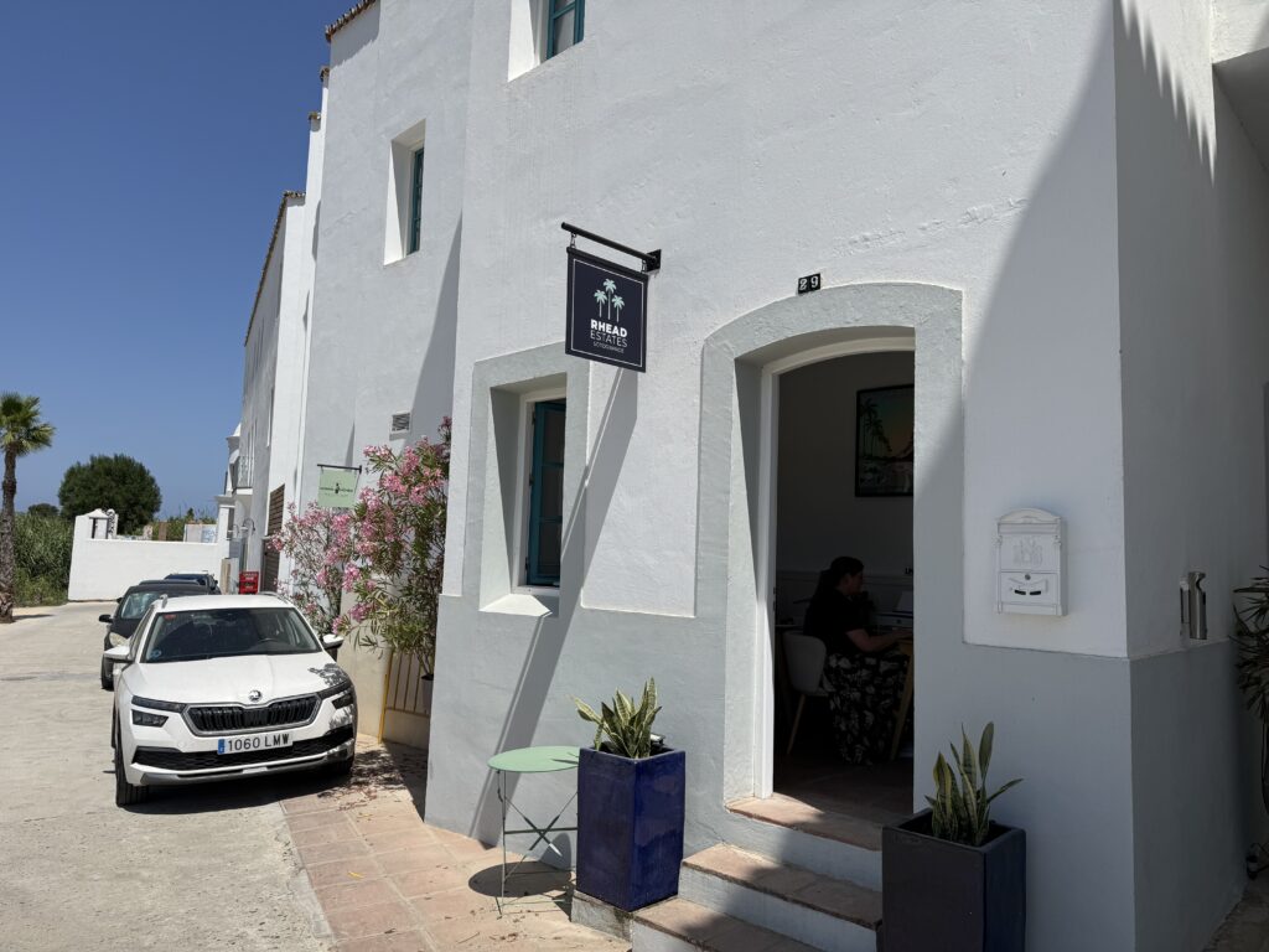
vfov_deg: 56.8
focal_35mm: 24
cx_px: 634
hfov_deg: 71.6
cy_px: 476
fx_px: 880
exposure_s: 1/8130
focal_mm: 6.76
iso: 80
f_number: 1.78
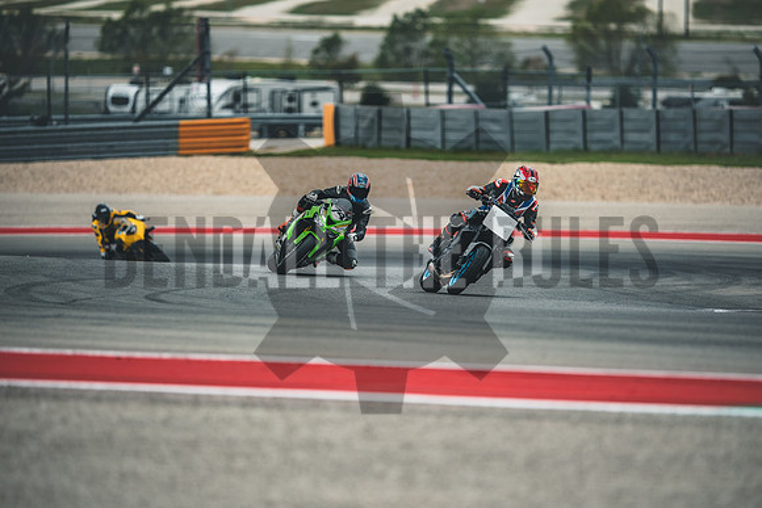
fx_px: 6351
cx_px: 381
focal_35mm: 300
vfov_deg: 4.6
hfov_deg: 6.9
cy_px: 254
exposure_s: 1/1600
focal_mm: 200
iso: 250
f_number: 2
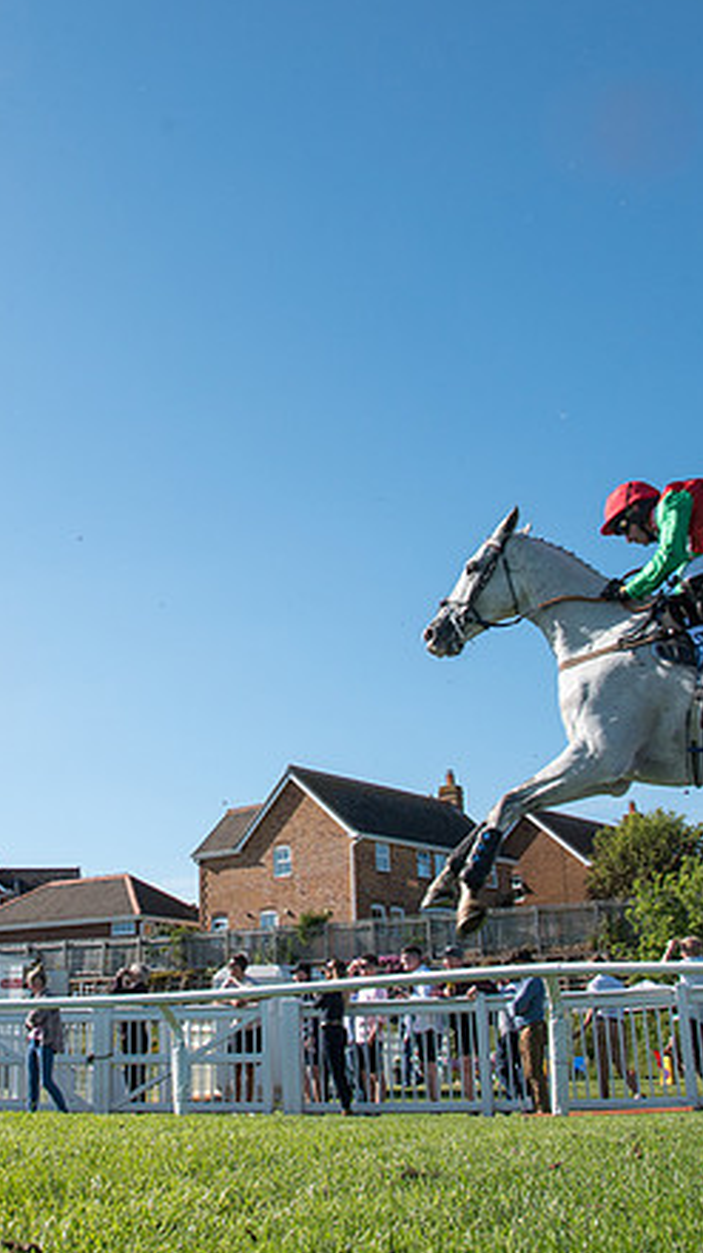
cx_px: 158
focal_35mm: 43
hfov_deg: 27.2
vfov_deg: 47.3
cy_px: 546
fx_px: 1427
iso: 500
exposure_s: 1/800
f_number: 8
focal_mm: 24
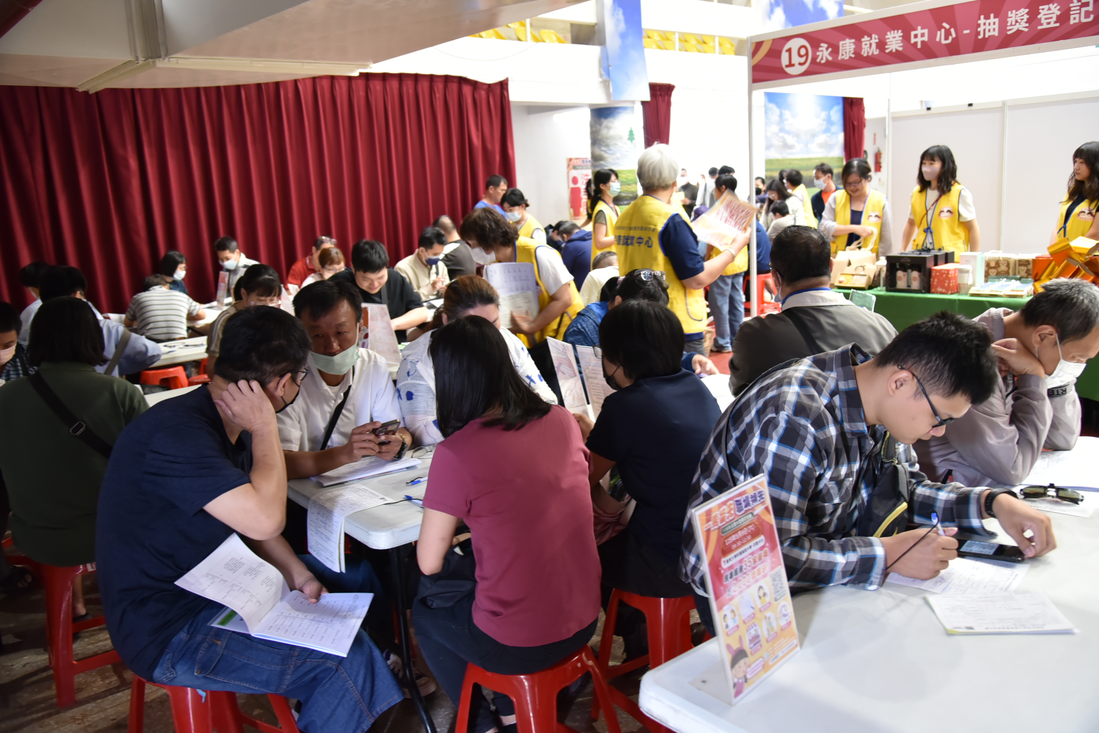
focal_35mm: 30
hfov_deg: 61.9
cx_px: 550
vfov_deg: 43.6
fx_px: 916
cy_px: 366
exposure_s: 1/30
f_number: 4
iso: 1250
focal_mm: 30
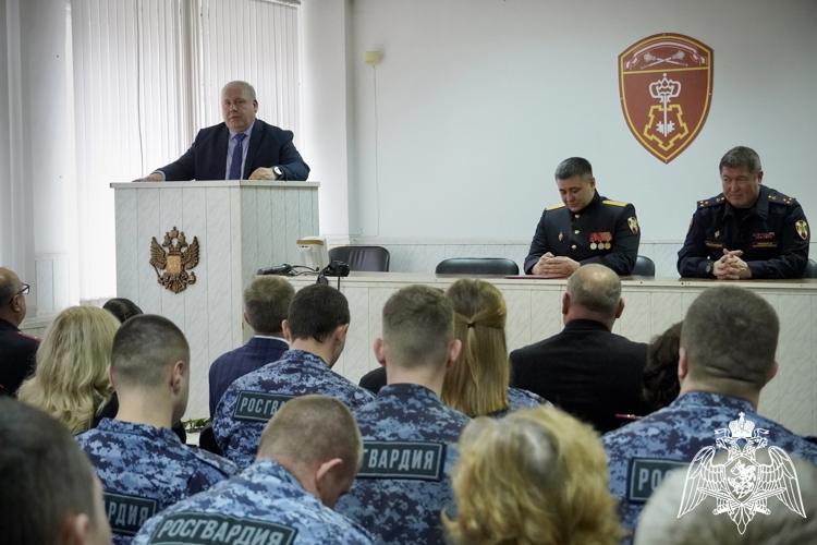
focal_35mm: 66
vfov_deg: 20.6
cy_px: 272
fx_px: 1498
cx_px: 408
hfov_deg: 30.5
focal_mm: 44
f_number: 5
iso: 4000
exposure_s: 1/160
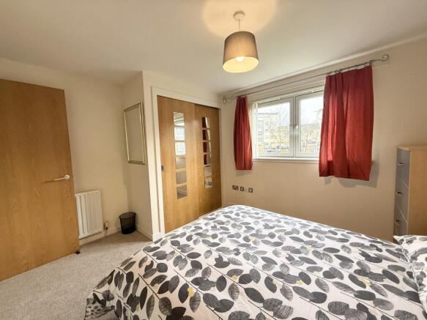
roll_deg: +2.1
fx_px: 173
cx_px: 214
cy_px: 160
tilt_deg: -4.2
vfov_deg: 85.7
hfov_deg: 102.1
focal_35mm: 14
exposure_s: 1/100
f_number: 2.2
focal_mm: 2.22
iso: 250
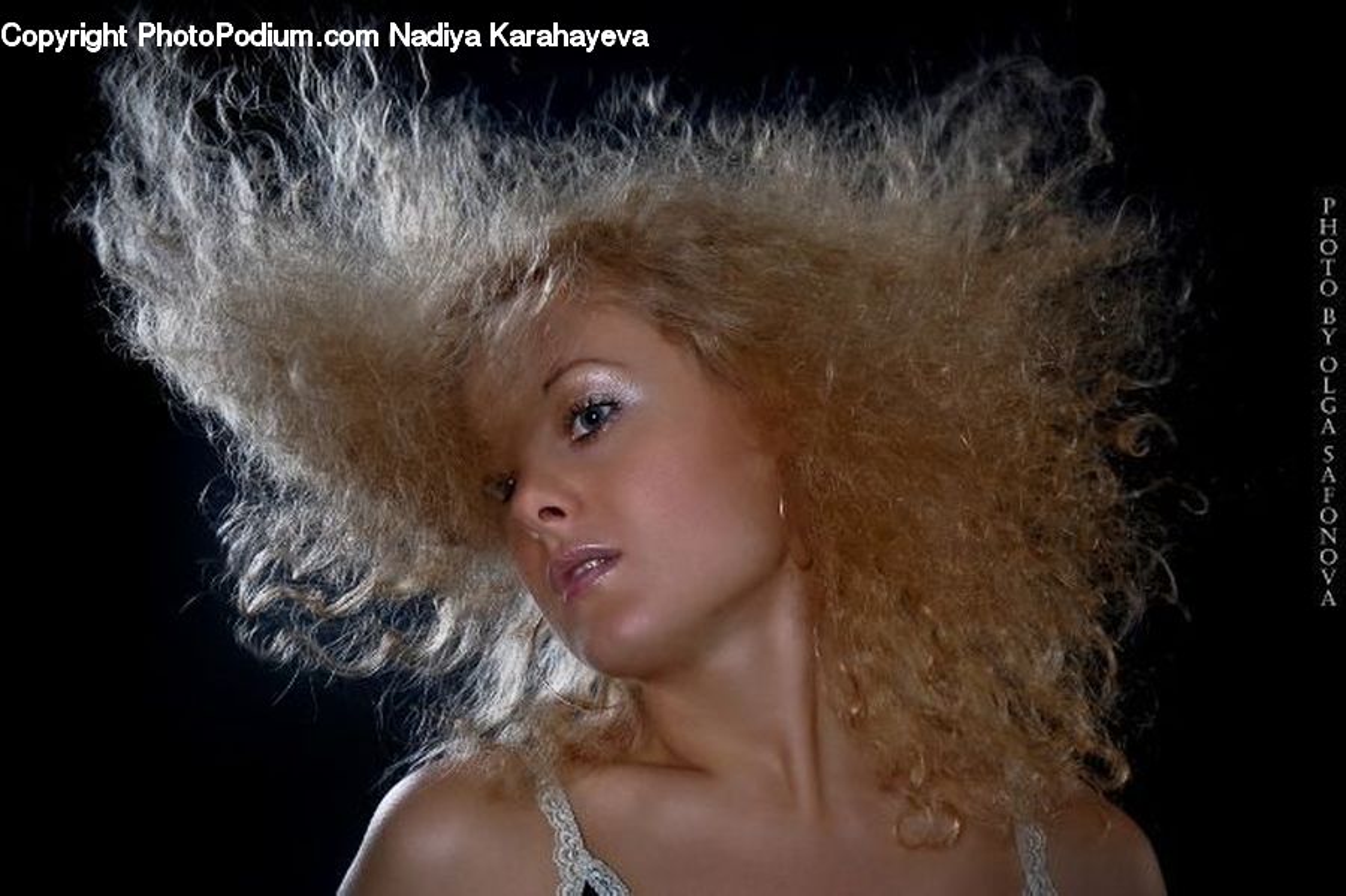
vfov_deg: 15.7
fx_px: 3251
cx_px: 673
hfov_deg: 23.4
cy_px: 448
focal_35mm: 87
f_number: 8
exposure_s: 1/125
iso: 200
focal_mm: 58
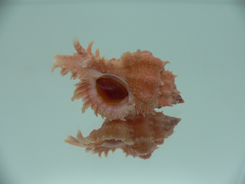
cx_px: 122
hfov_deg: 52.6
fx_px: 248
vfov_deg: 40.7
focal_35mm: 35
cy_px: 92
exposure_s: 1/60
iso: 80
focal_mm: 4.6
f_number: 2.8
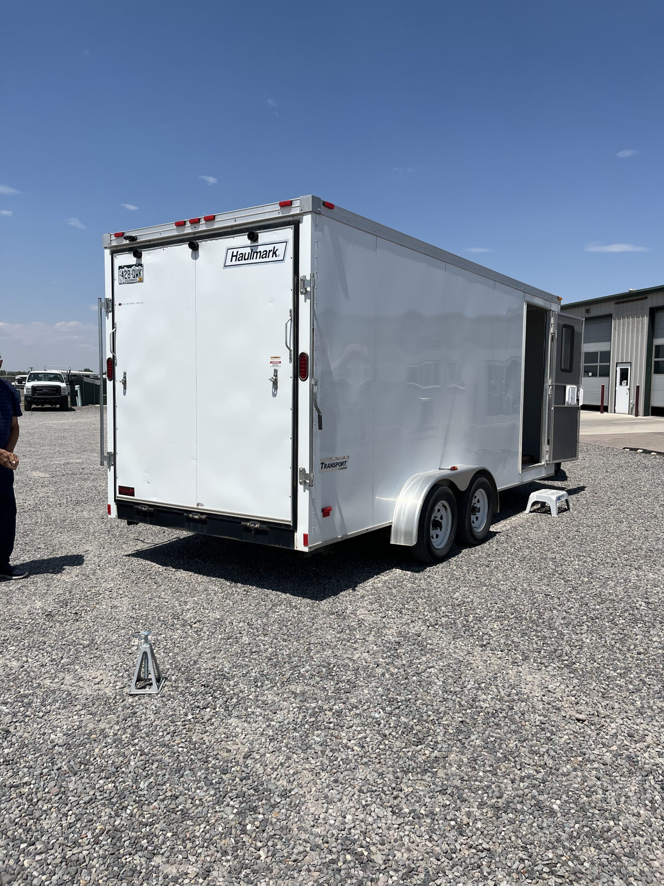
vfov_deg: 67.3
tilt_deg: -5.1
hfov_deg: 53.1
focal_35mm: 26
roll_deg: -2.2
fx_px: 665
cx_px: 332
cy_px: 443
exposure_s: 1/7353
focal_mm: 5.1
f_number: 1.6
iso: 50
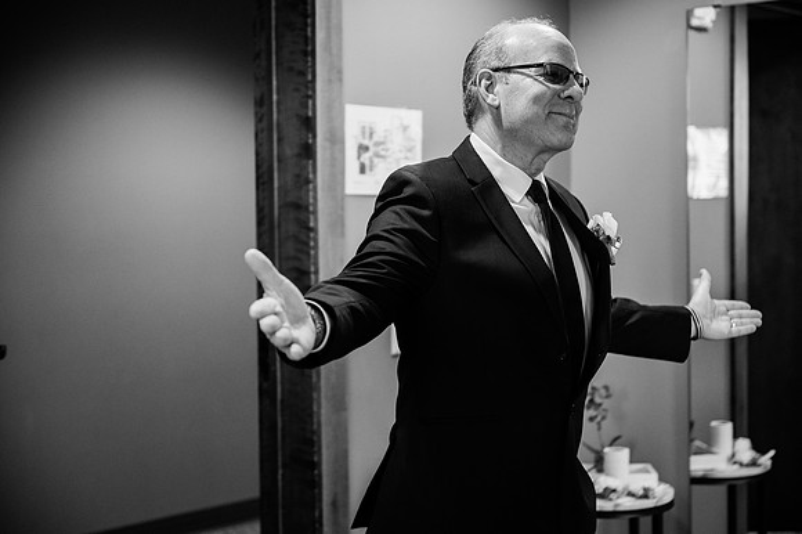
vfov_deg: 22.6
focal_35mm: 60
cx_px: 401
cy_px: 267
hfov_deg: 33.4
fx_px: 1336
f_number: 2.8
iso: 1000
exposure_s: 1/200
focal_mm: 60
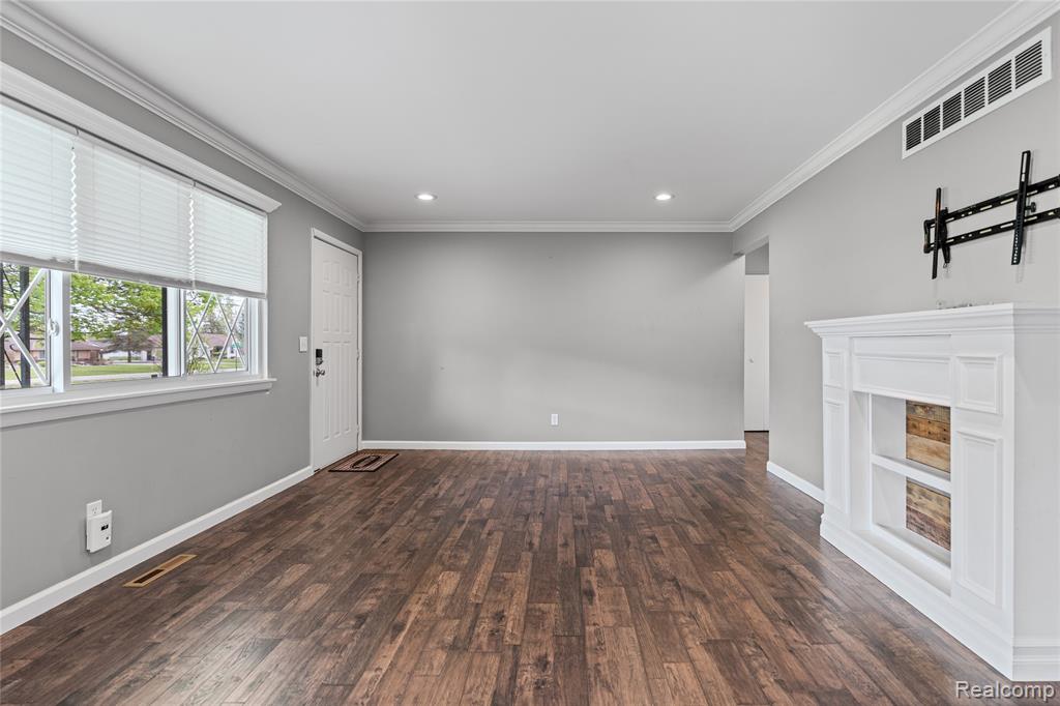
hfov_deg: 96.8
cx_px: 530
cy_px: 353
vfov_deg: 73.7
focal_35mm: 16
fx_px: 471
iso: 800
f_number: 3.2
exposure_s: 1/30
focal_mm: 16
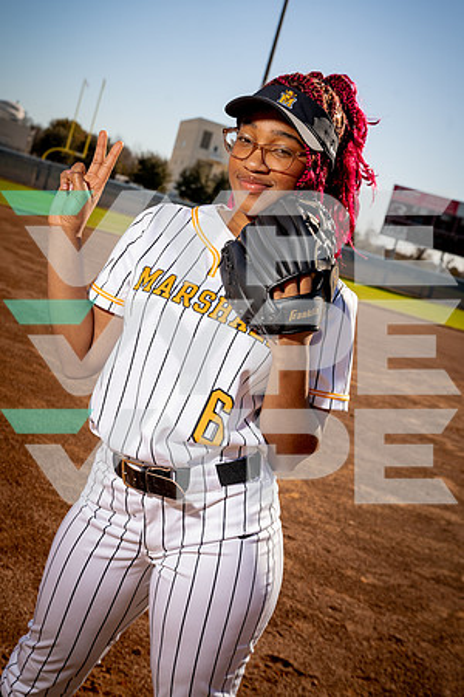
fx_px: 967
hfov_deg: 27.0
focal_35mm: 50
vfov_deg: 39.6
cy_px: 348
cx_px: 232
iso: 100
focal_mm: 50
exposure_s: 1/250
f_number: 7.1
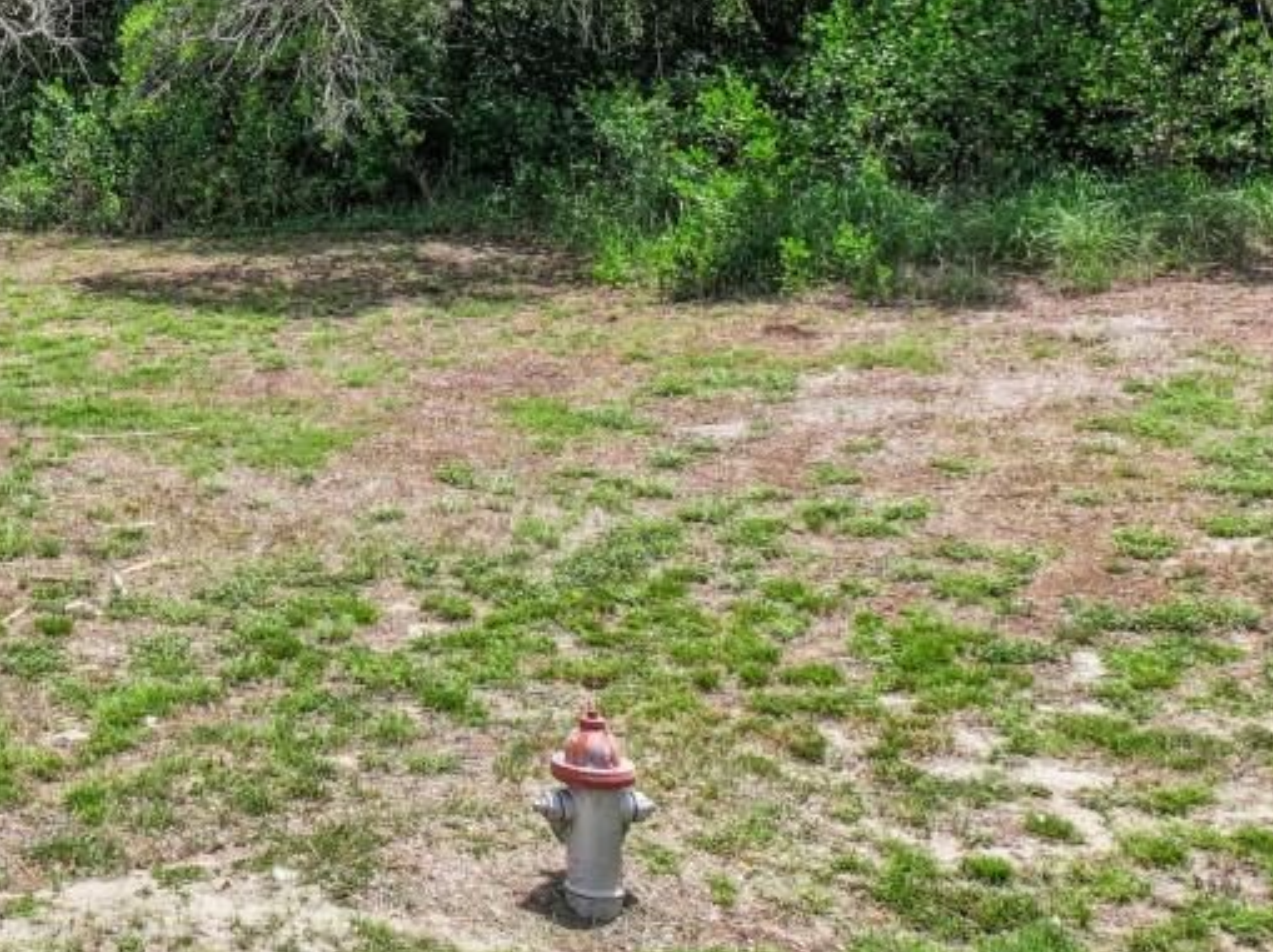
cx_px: -326
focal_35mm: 68
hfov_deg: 25.2
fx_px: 2499
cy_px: -52
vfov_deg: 20.7
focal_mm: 12.3
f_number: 2.8
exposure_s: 1/3200
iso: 160
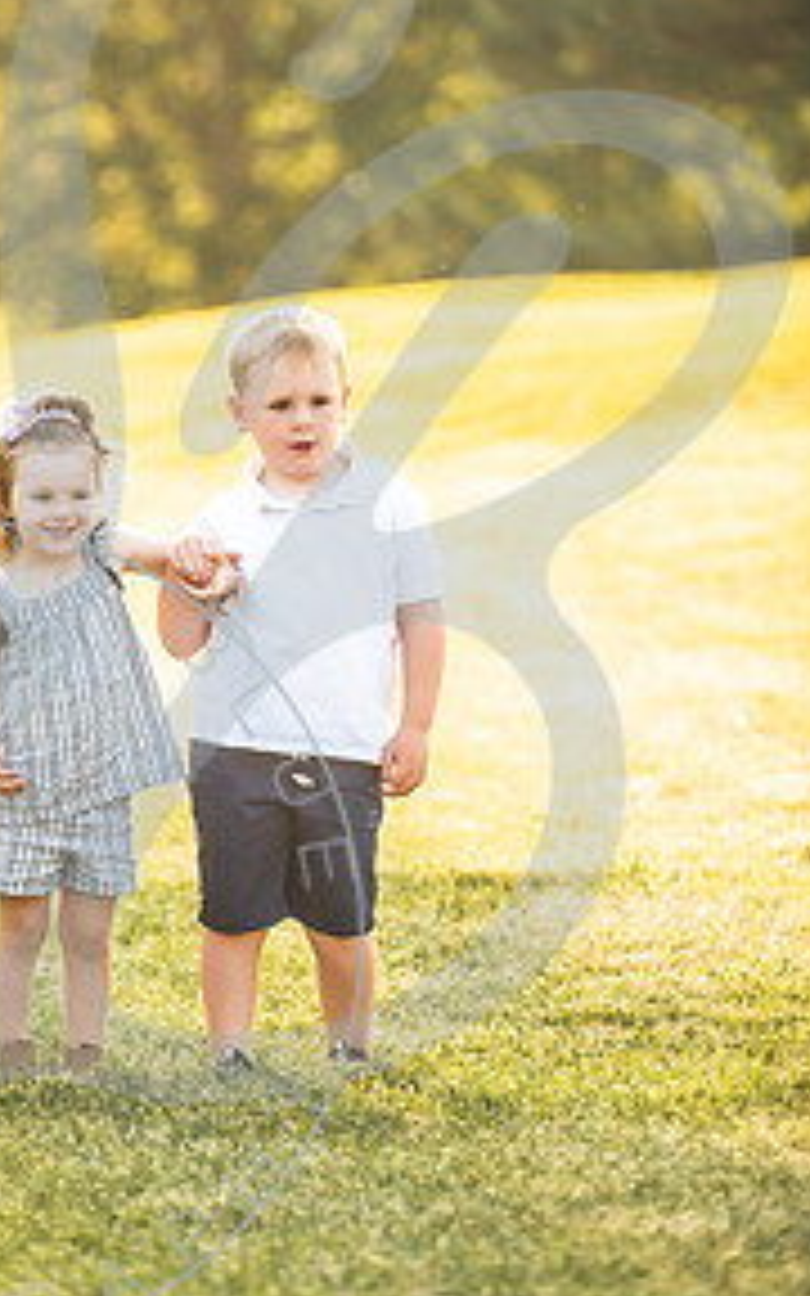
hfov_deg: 6.3
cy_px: 594
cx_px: 148
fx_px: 7311
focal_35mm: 207
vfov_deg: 10.1
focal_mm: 130
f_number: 2.8
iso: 80
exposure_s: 1/250
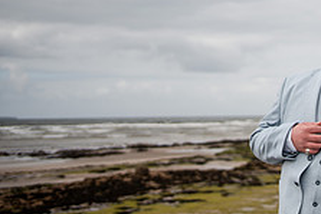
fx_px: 812
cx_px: 416
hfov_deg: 20.5
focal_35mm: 91
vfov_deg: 15.0
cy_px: 91
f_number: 1.8
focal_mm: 35
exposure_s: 1/8000
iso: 100
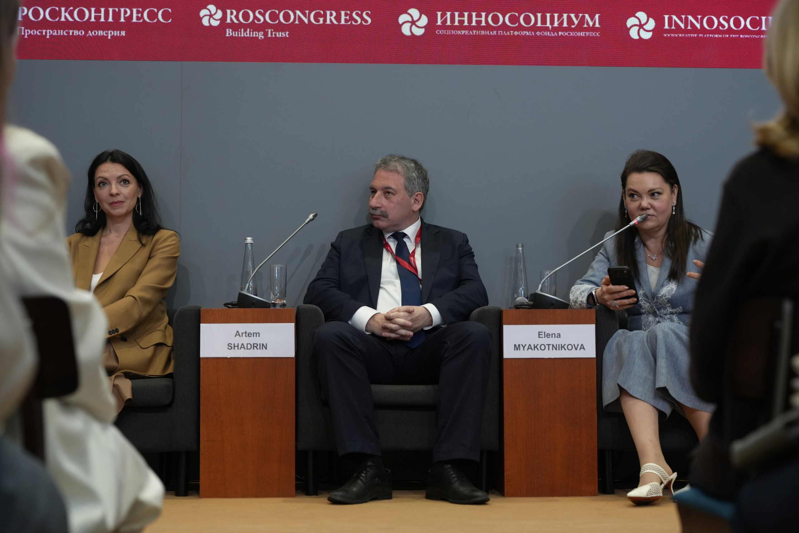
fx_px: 1420
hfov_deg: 31.4
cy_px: 266
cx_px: 400
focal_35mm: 64
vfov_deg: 21.2
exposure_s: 1/250
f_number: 3.5
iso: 1600
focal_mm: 64
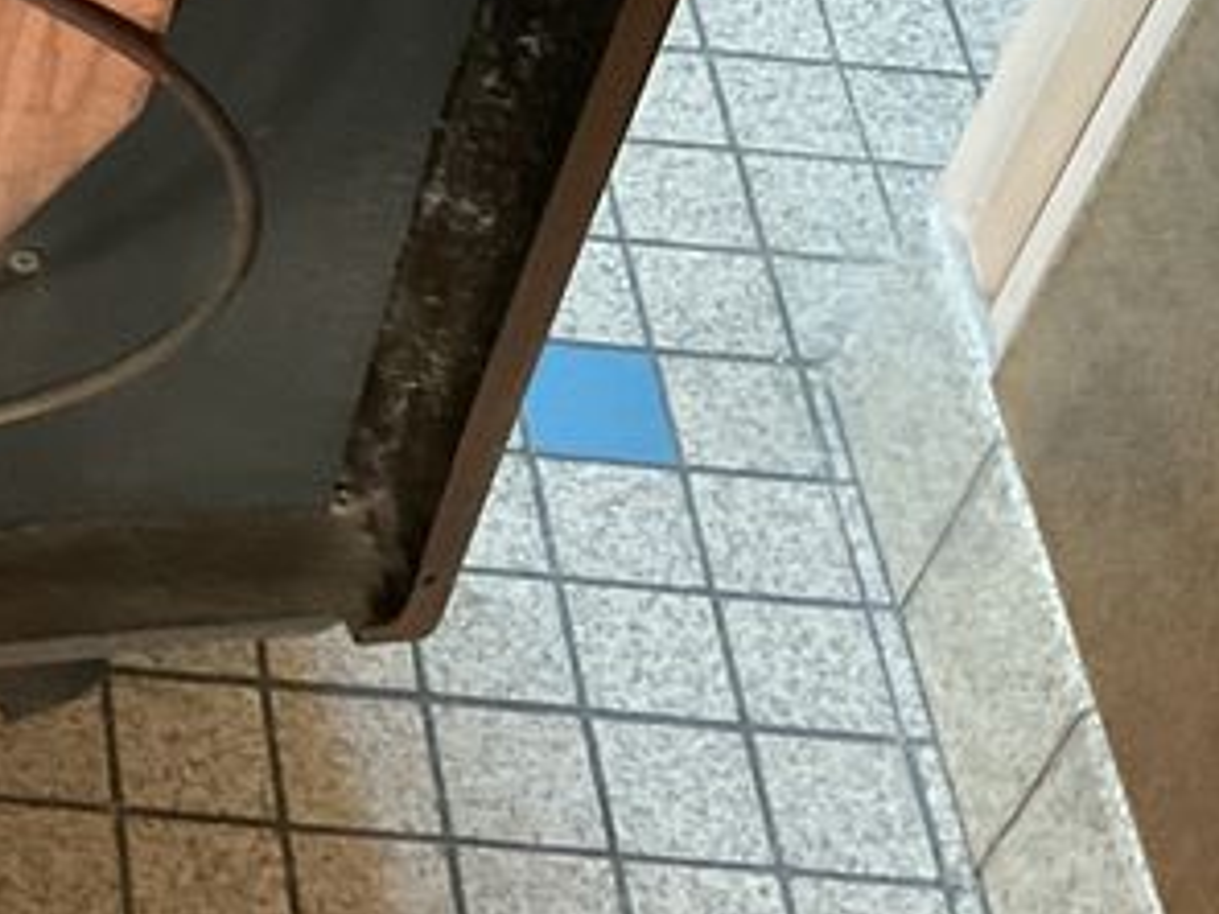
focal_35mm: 98
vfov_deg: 14.5
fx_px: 3451
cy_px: -235
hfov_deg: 17.7
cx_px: -659
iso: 250
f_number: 1.8
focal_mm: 3
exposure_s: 1/40
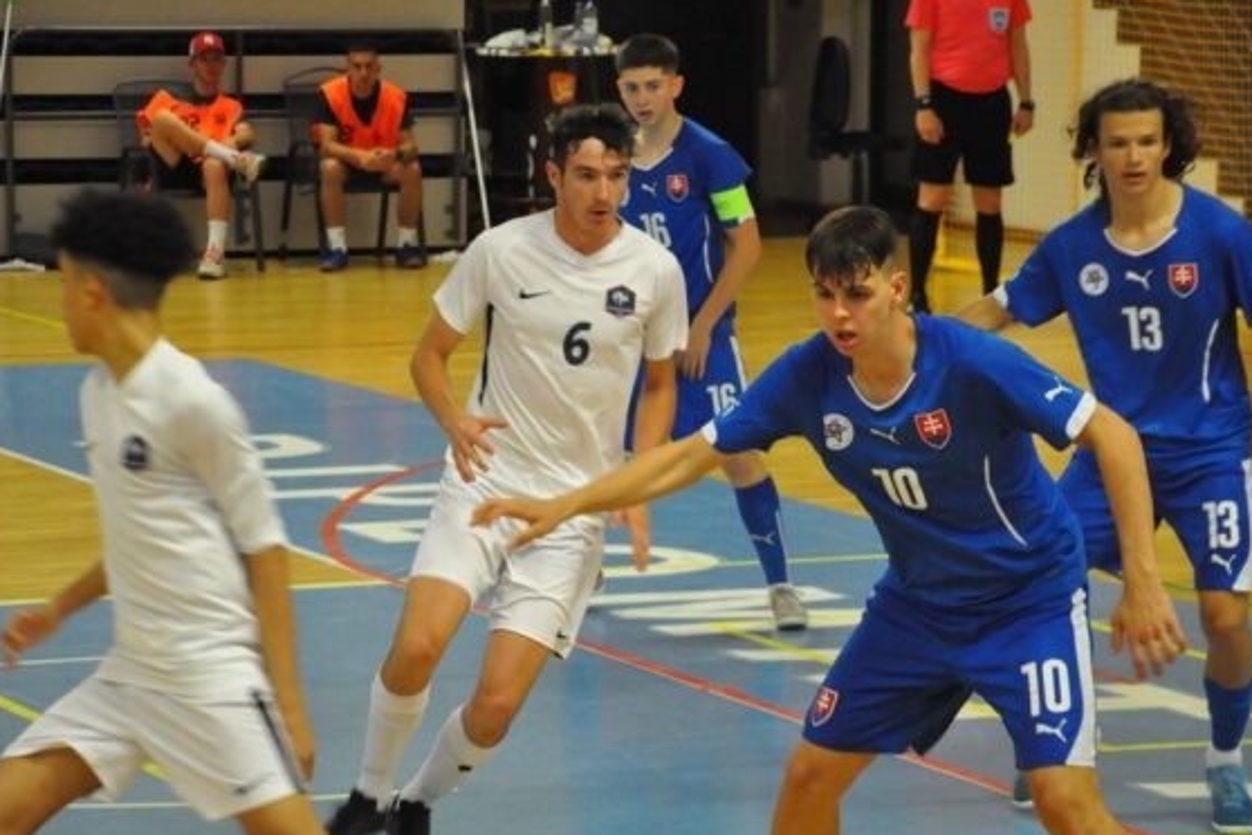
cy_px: 456
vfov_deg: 7.9
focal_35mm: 174
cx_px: 591
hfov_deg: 11.8
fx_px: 6035
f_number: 5.6
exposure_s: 1/125
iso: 3200
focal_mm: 105
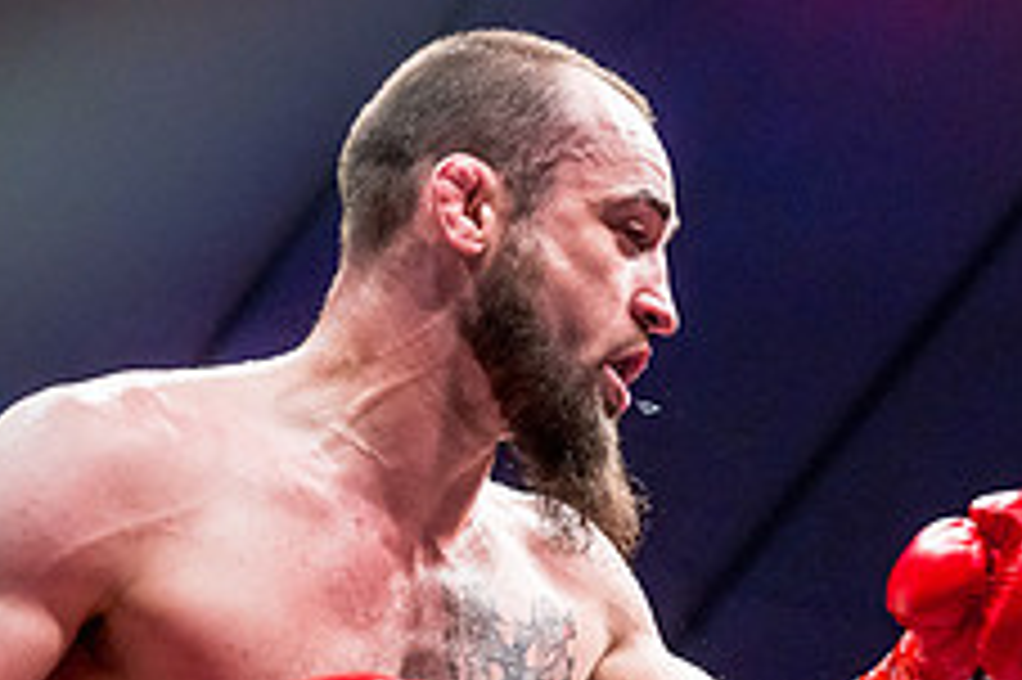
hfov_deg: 11.3
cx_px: 1148
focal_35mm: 179
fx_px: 5078
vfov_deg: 7.6
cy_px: 759
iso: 4000
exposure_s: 1/1000
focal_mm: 70
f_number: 4
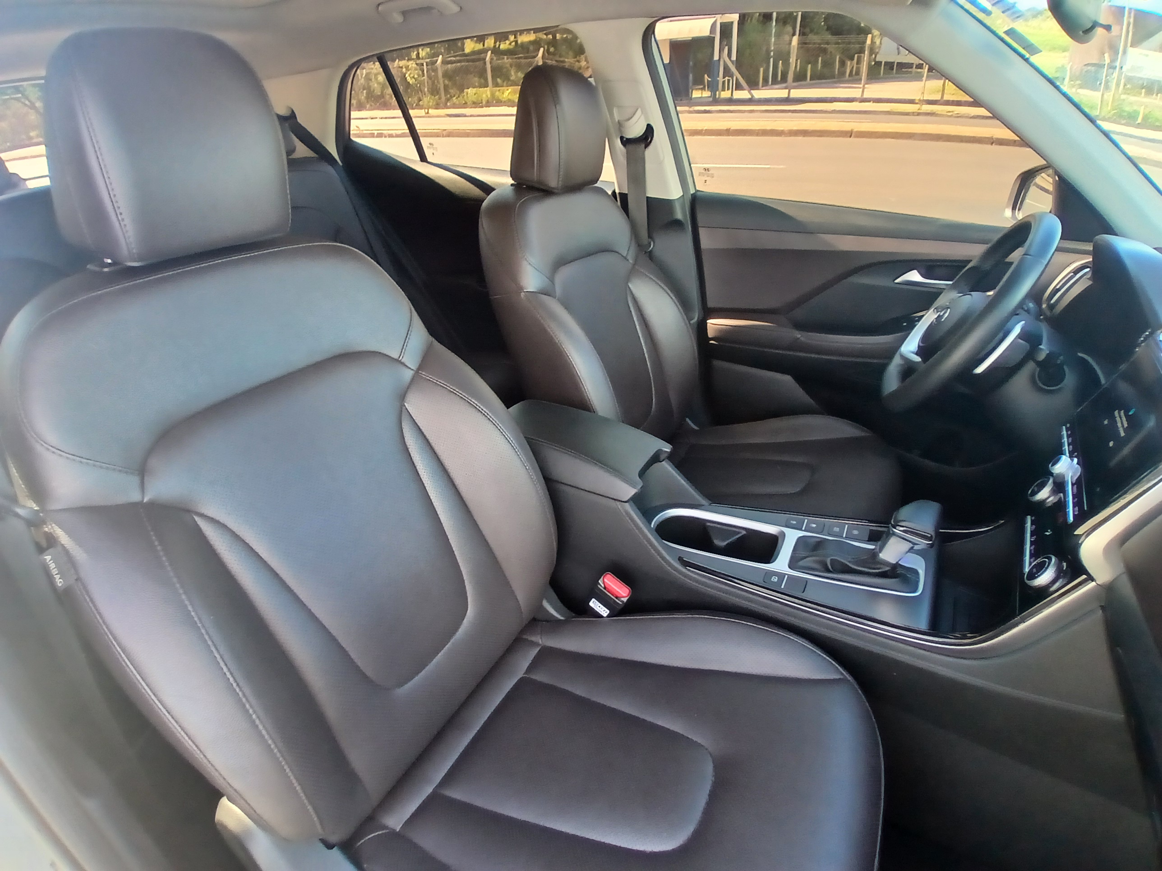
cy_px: 436
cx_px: 581
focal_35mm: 17
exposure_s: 1/40
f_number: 2.2
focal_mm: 1.4
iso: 80
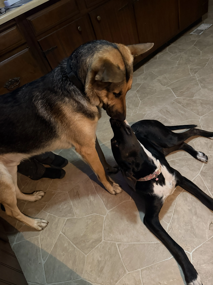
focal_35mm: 24
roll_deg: +22.5
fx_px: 197
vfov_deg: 71.6
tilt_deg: -43.0
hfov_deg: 56.8
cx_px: 106
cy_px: 142
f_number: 1.78
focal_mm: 6.76
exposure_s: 1/30
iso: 1000
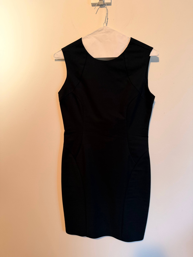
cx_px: 96
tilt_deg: -9.8
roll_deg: +2.3
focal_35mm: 24
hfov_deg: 56.8
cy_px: 128
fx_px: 178
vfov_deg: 71.6
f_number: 1.78
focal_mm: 6.76
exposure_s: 1/60
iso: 250
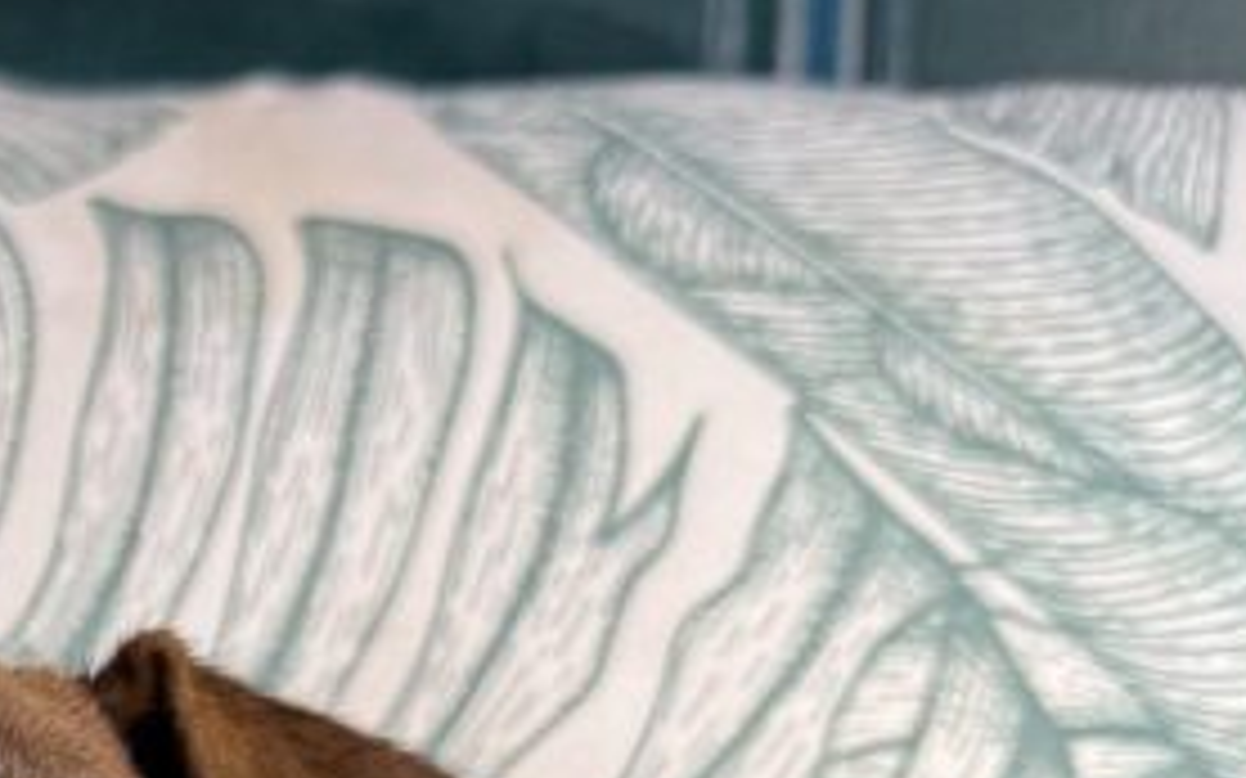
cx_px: -562
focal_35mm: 94
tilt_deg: -8.8
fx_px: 3191
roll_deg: -1.5
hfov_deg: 19.5
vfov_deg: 12.8
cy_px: 1340
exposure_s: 1/120
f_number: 1.78
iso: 80
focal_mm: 6.76
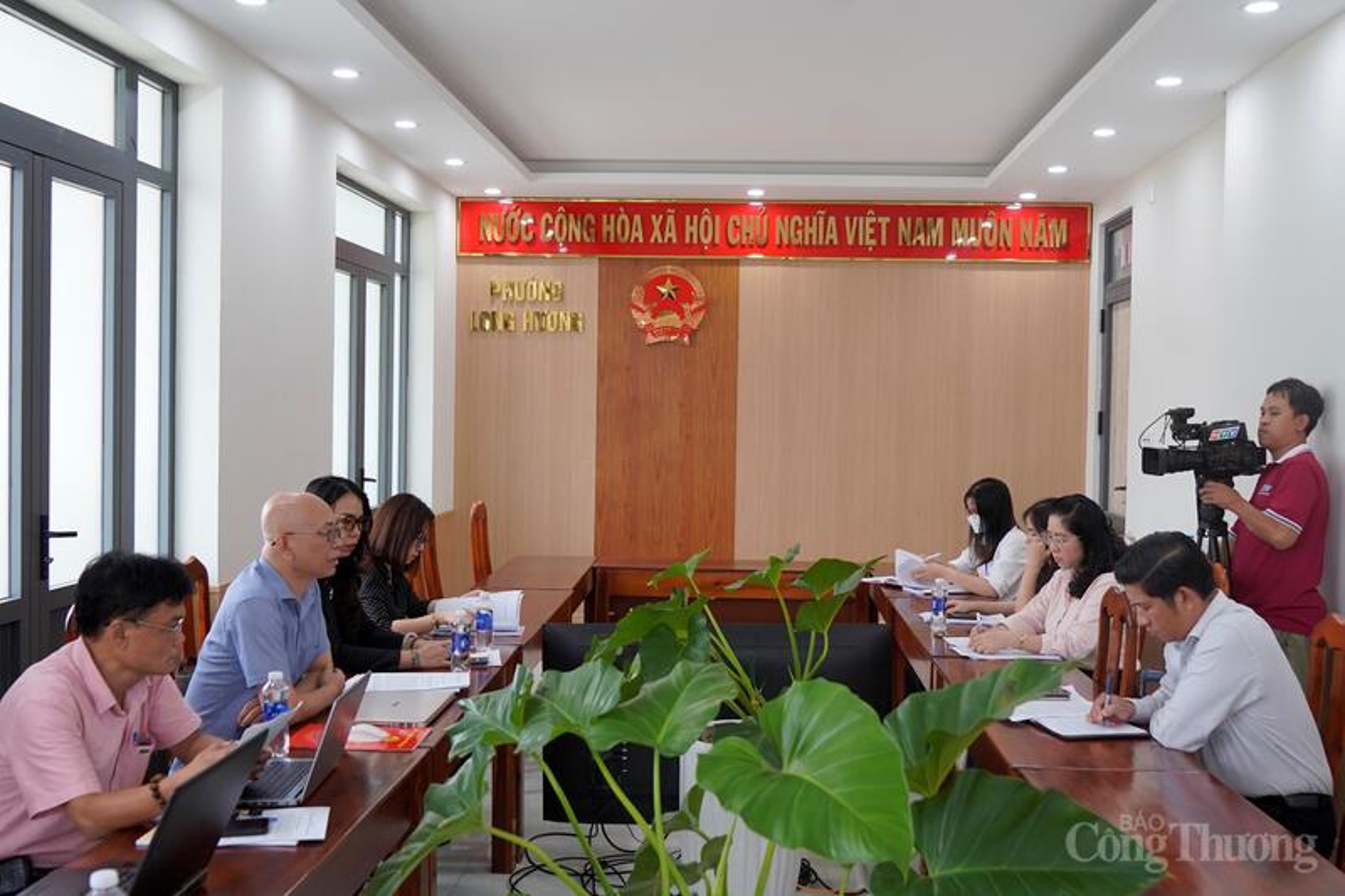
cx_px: 672
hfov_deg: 53.1
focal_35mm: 36
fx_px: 1345
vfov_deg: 36.9
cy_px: 448
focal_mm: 24
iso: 500
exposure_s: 1/160
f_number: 4
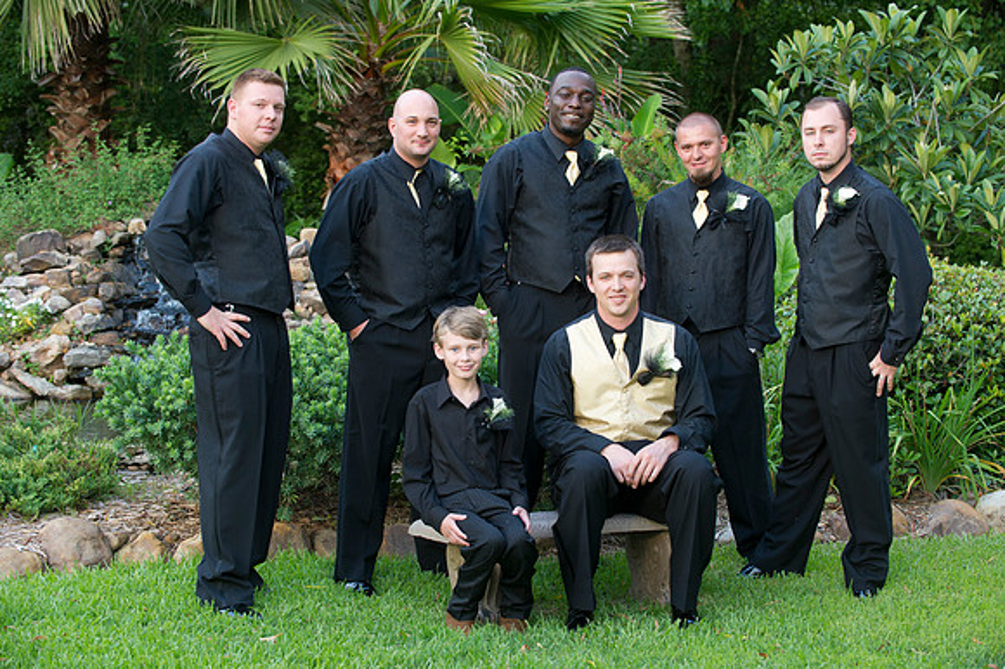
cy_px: 334
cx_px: 502
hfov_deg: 25.4
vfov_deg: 17.0
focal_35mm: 80
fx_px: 2232
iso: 800
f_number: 4.5
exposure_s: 1/200
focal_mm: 80
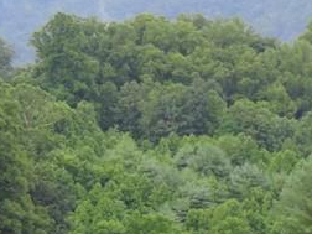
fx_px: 2560
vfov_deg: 5.2
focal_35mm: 284
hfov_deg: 6.9
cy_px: 191
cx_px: 461
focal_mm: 12.4
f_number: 3.9
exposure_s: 1/60
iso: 80
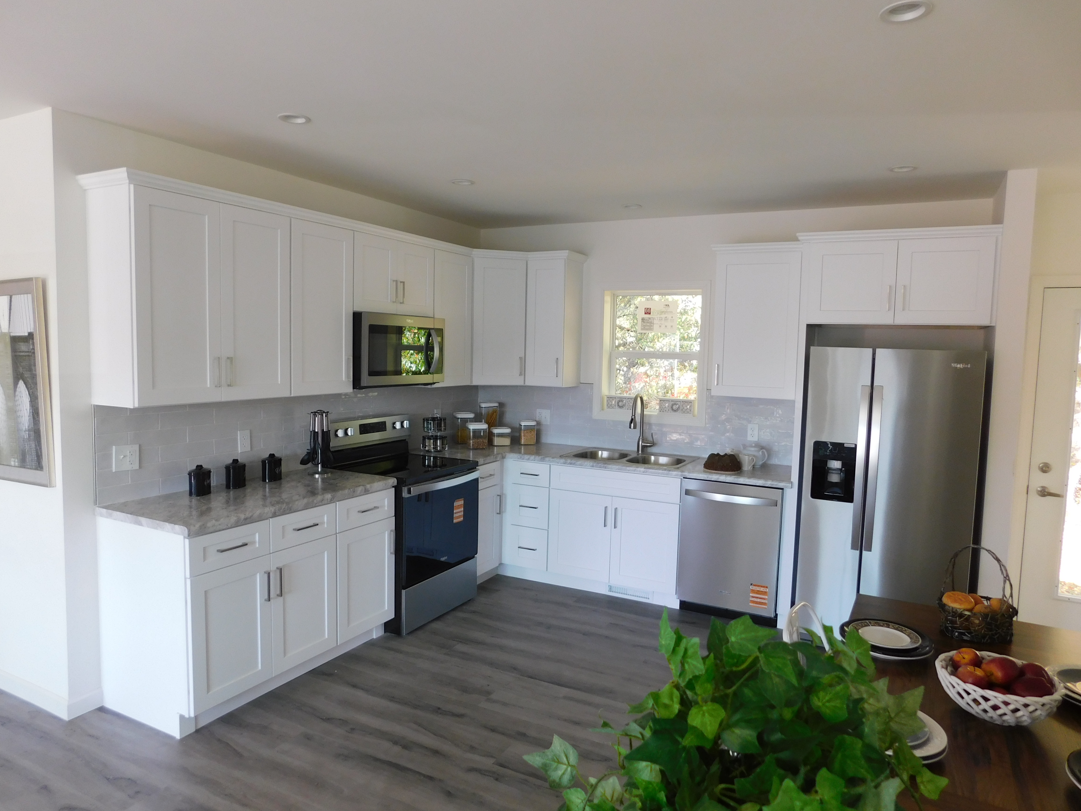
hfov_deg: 73.9
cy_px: 406
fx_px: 718
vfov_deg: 58.9
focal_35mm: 23
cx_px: 540
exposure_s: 1/50
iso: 125
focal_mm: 4
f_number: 3
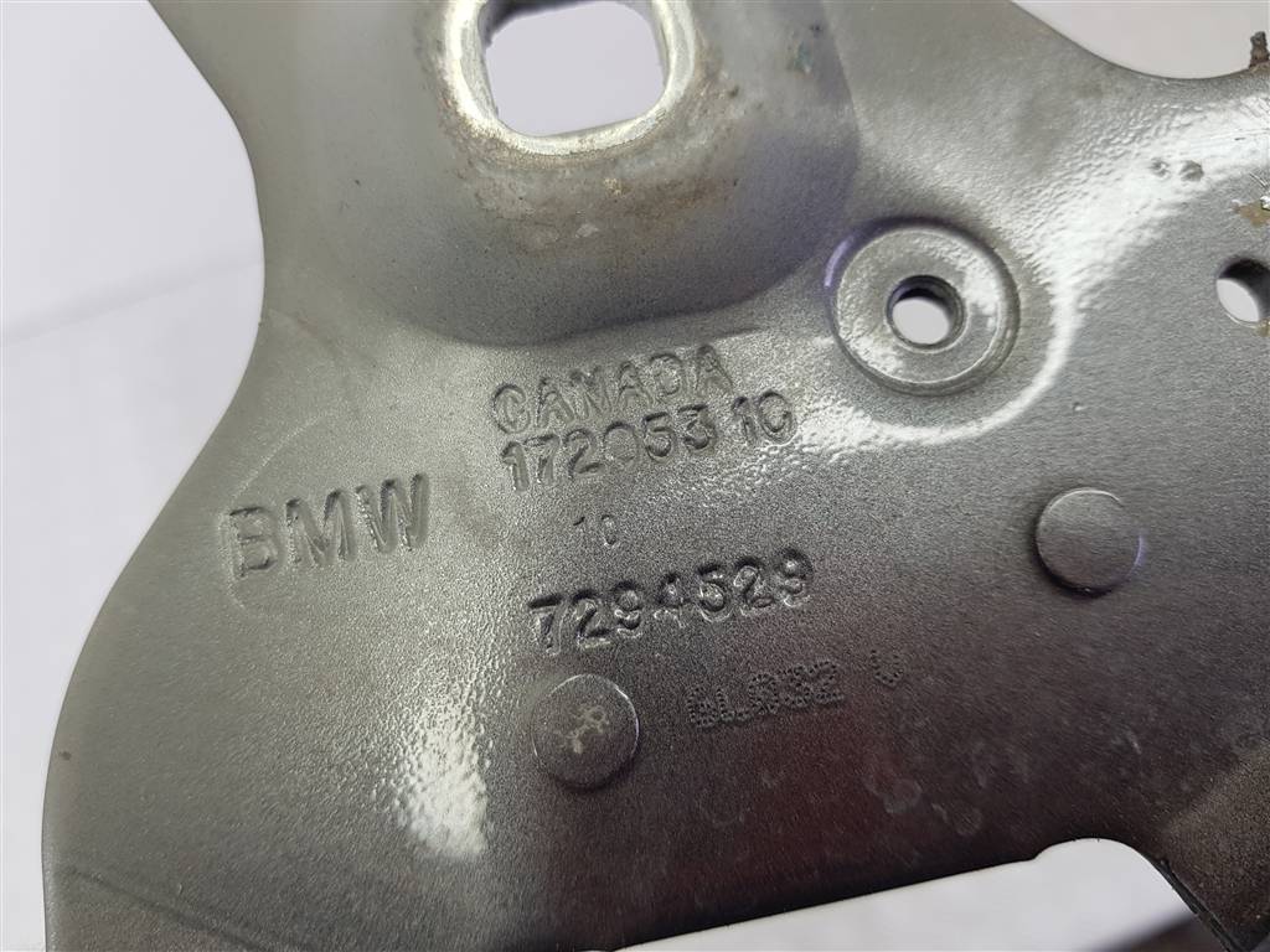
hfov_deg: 67.3
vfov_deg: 53.1
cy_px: 476
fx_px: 954
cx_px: 635
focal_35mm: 26
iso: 50
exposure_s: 1/100
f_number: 1.7
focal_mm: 4.2
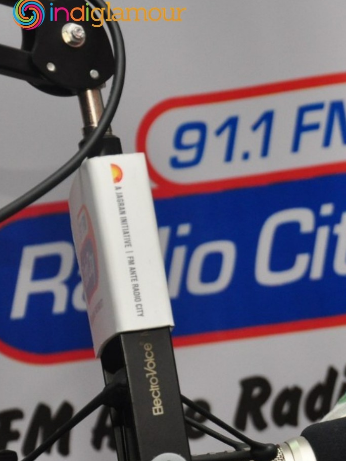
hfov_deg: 8.4
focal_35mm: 171
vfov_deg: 11.5
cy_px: 351
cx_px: 559
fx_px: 2278
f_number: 5.6
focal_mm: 48
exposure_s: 1/125
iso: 800
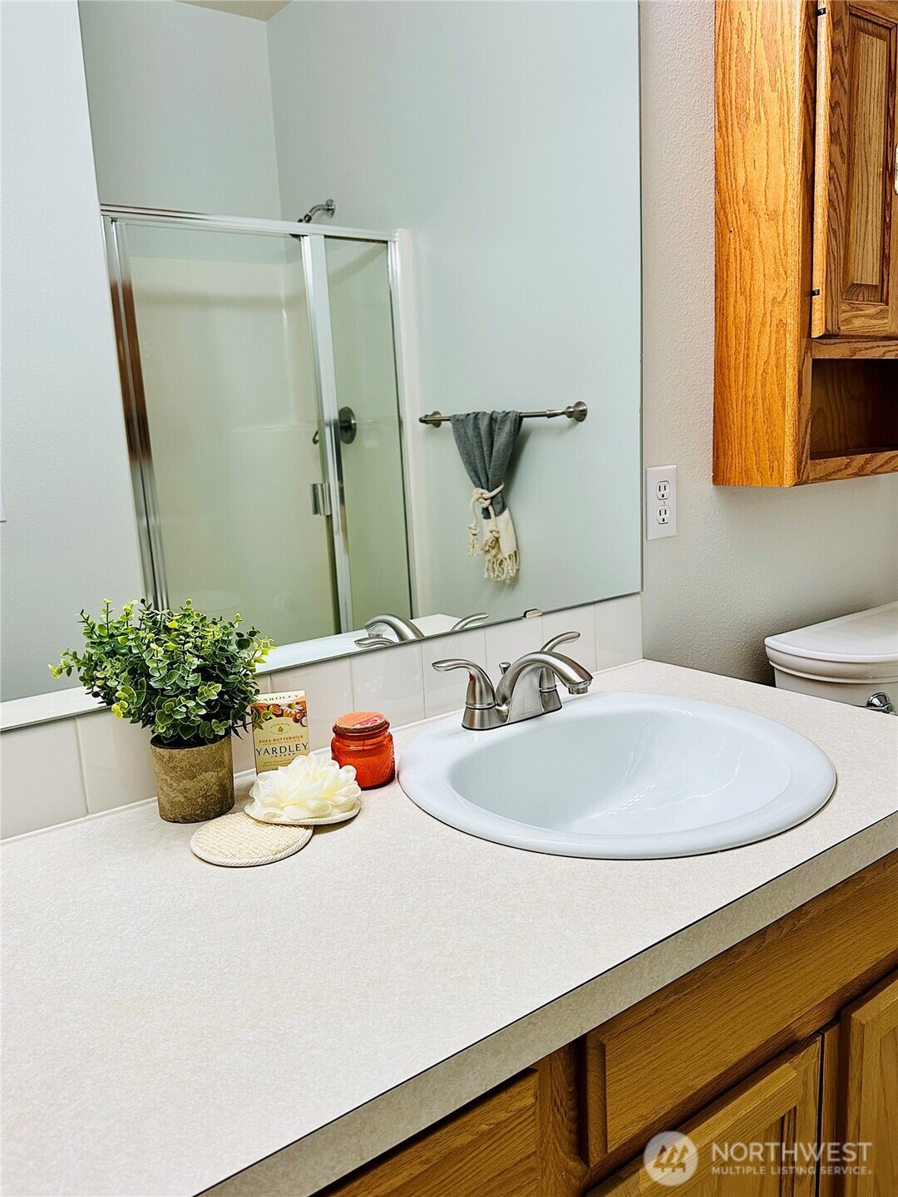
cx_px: 449
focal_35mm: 24
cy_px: 598
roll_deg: -2.9
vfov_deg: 71.6
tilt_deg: -9.6
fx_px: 830
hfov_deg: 56.8
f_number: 1.78
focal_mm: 6.86
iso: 100
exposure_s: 1/120
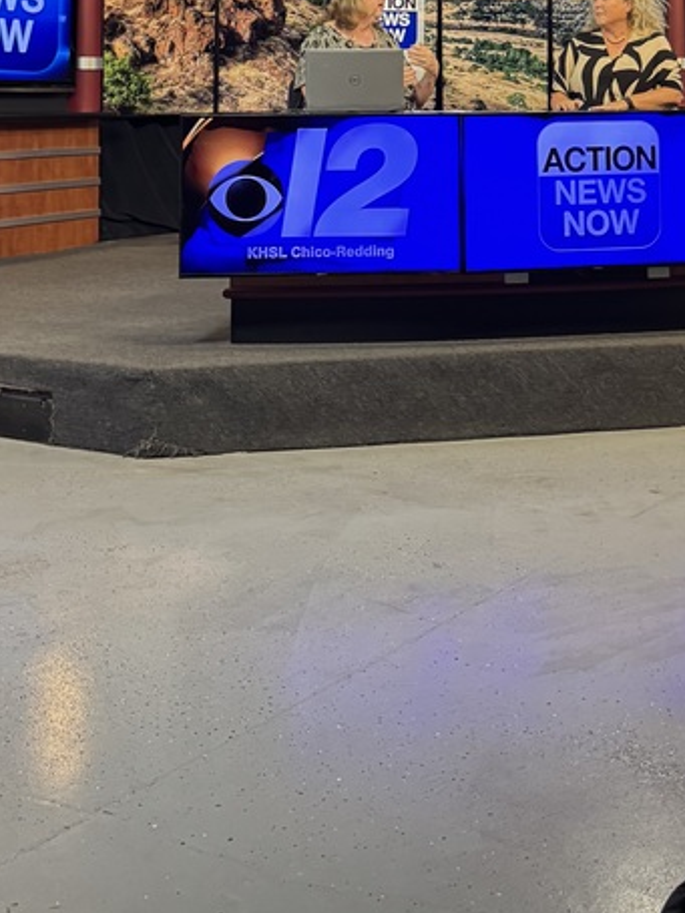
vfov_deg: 33.7
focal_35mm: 54
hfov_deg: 26.7
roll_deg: +0.5
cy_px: 96
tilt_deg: +2.1
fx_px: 1425
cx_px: 498
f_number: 1.78
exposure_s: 1/60
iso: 400
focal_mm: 6.76
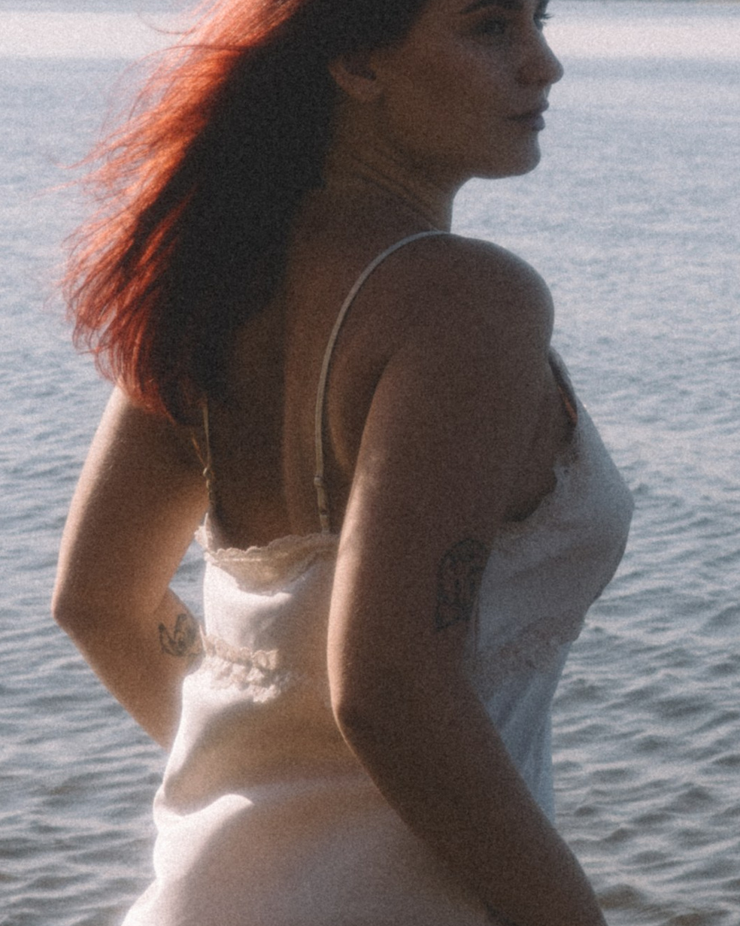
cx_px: 553
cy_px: 335
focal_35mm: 123
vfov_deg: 15.6
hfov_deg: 12.5
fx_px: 3369
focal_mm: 28
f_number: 6.3
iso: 100
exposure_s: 1/800
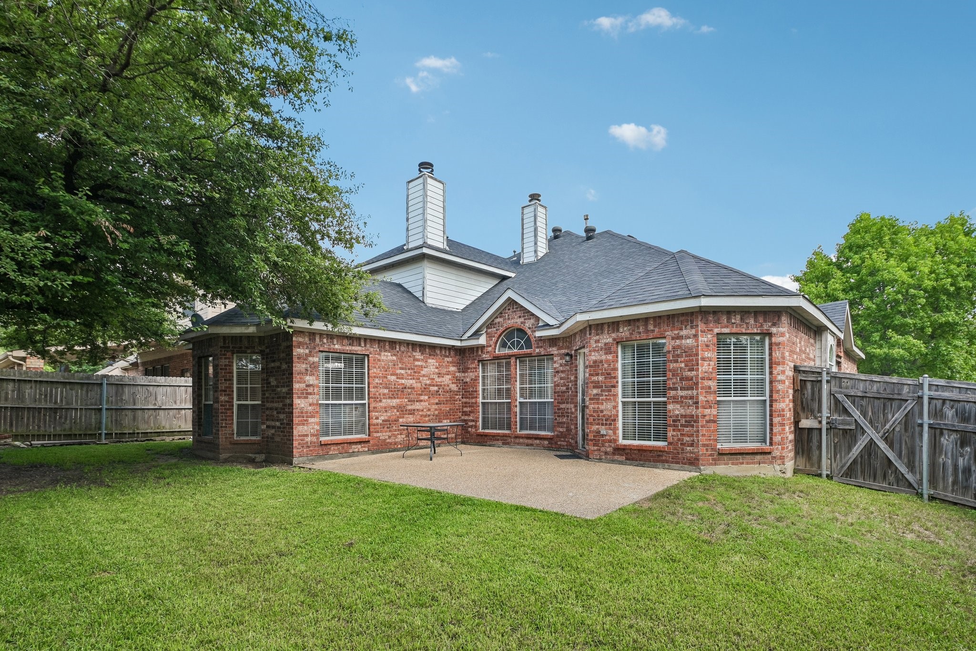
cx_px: 488
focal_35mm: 17
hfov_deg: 93.3
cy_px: 326
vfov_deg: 70.4
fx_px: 461
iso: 400
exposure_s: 1/250
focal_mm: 17
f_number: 8
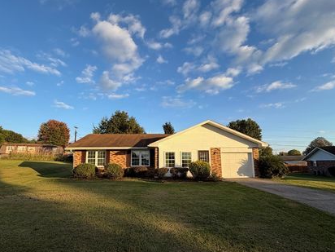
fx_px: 165
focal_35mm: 17
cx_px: 163
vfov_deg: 74.5
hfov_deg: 91.0
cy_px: 138
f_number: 2.2
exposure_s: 1/694
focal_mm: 2.22
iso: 40
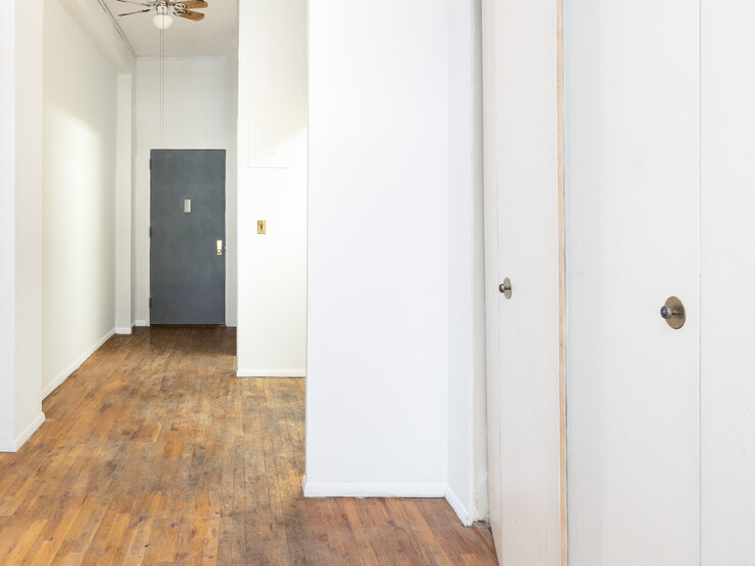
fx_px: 633
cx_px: 240
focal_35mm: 29
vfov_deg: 47.9
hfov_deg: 59.9
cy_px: 226
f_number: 4
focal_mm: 8
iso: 125
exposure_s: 1/10
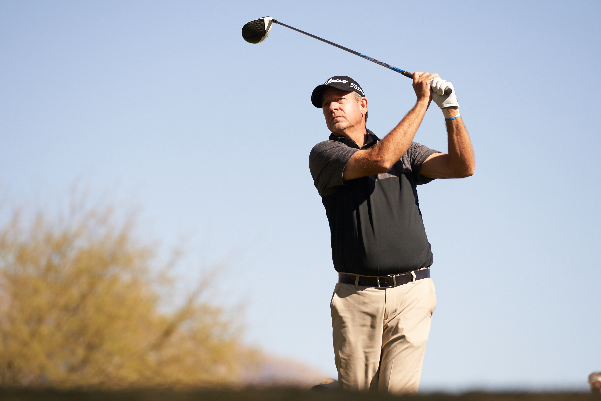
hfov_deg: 8.1
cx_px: 300
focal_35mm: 255
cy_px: 200
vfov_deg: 5.4
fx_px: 4258
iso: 200
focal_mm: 170
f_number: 3.2
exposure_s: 1/4000
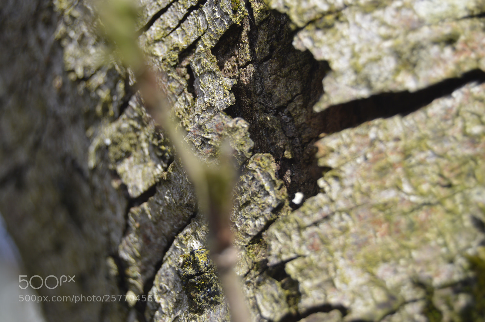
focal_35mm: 82
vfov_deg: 16.5
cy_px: 161
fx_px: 1111
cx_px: 242
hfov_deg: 24.6
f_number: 6.3
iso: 100
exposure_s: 1/160
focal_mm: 55
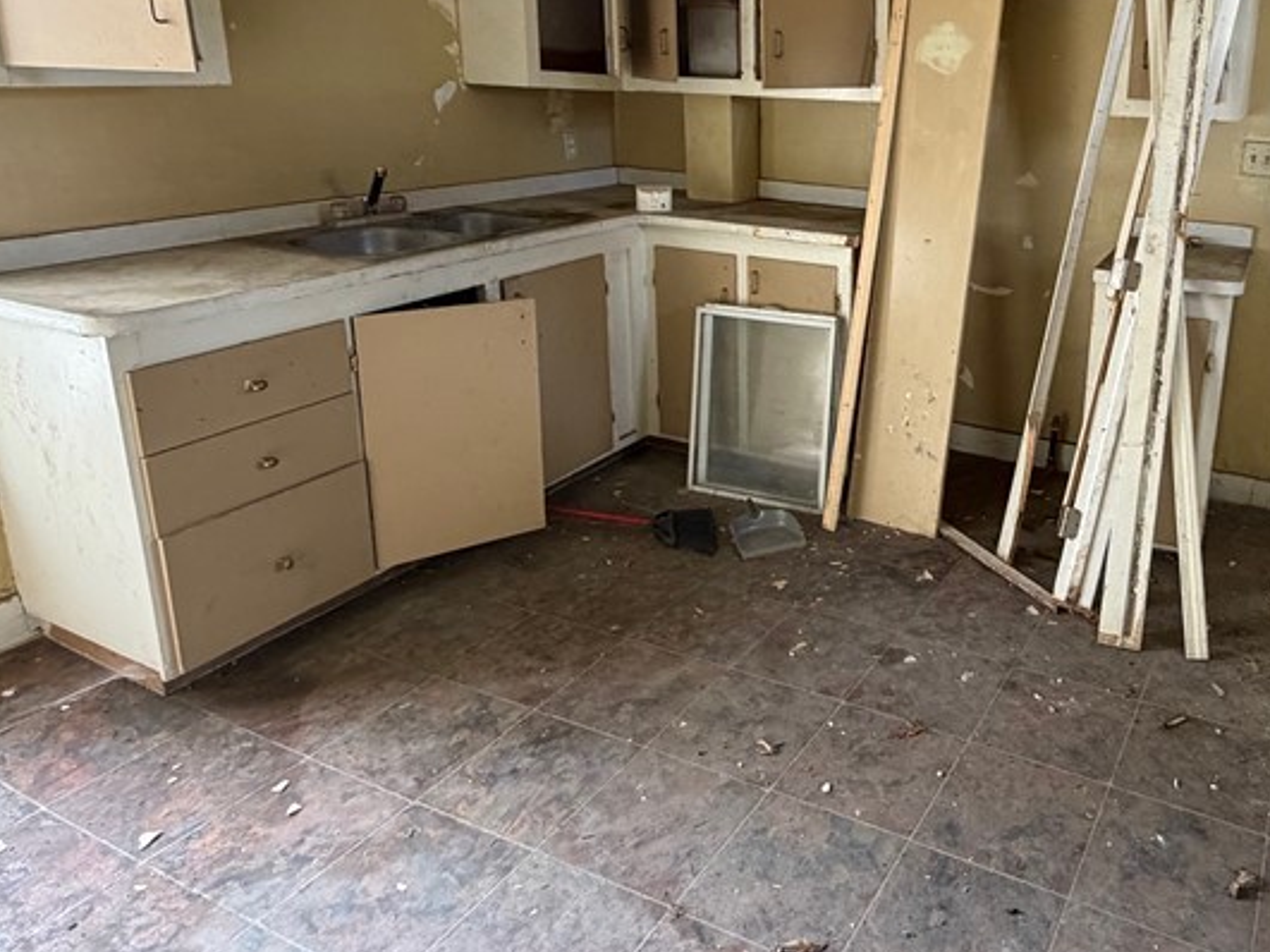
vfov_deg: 50.4
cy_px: 318
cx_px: 938
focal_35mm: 27
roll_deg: -1.8
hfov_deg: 62.0
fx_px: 990
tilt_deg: -13.2
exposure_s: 1/76
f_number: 2.2
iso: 320
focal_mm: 2.22
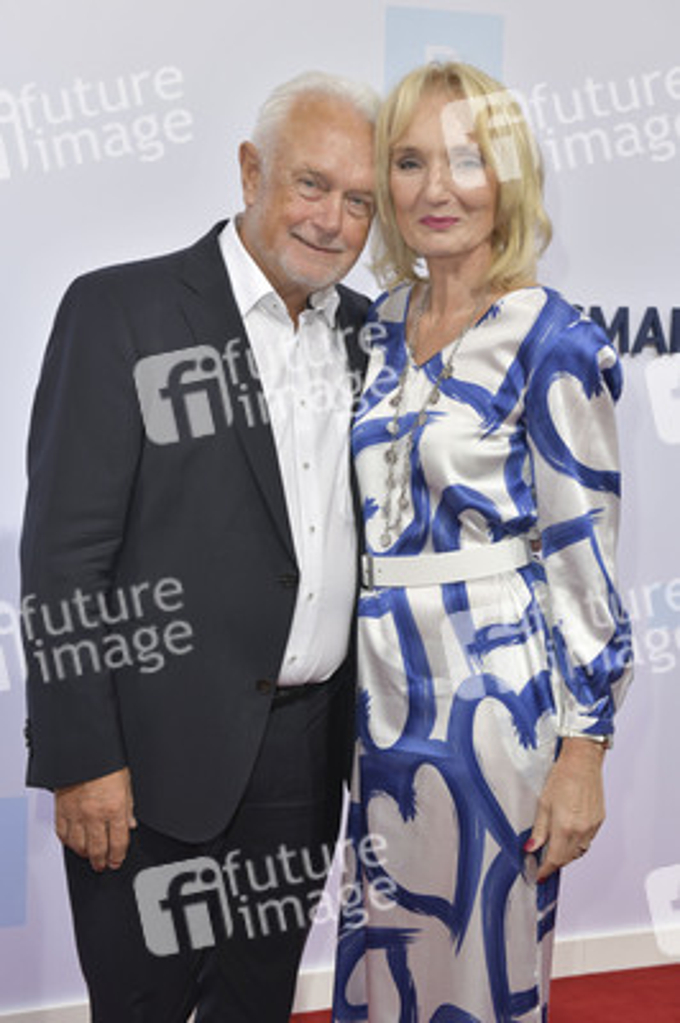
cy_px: 512
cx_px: 340
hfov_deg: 25.9
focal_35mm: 52
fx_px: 1476
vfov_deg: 38.2
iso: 320
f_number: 7.1
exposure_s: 1/160
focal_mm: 52
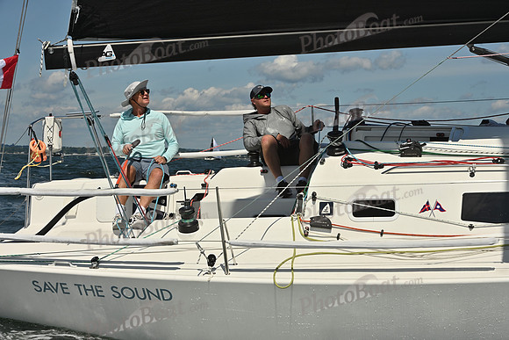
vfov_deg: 19.5
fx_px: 990
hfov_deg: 28.8
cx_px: 254
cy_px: 170
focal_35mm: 70
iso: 250
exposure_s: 1/1250
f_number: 13
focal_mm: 70
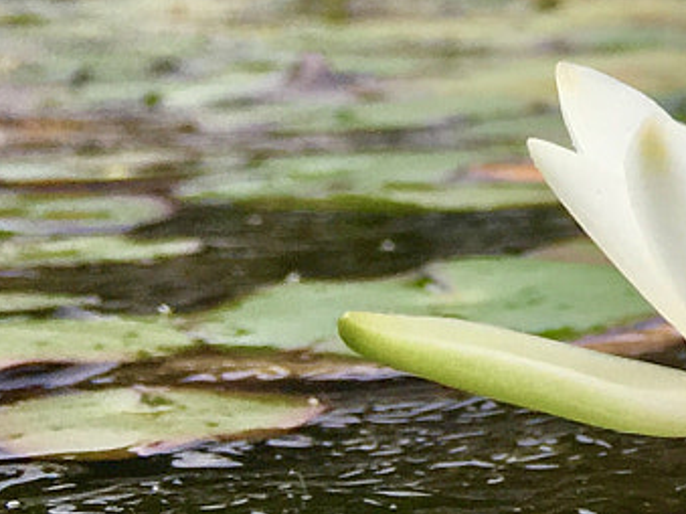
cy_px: -346
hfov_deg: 12.2
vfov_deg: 10.3
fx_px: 2714
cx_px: 1497
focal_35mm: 137
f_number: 2.2
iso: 25
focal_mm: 4.15
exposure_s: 1/331
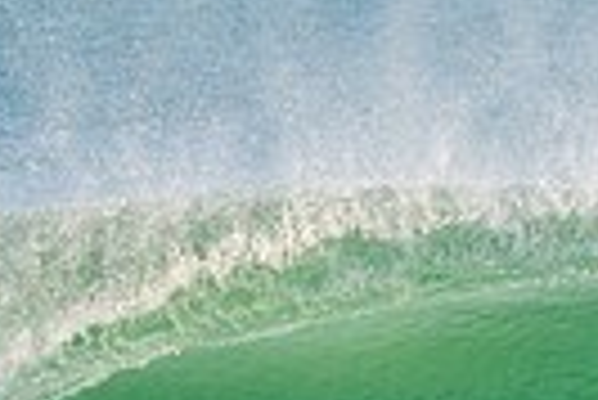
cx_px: 13
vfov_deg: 0.6
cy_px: 506
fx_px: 36301
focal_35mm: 2183
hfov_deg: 0.9
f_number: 5.6
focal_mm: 500
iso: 250
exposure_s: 1/1600
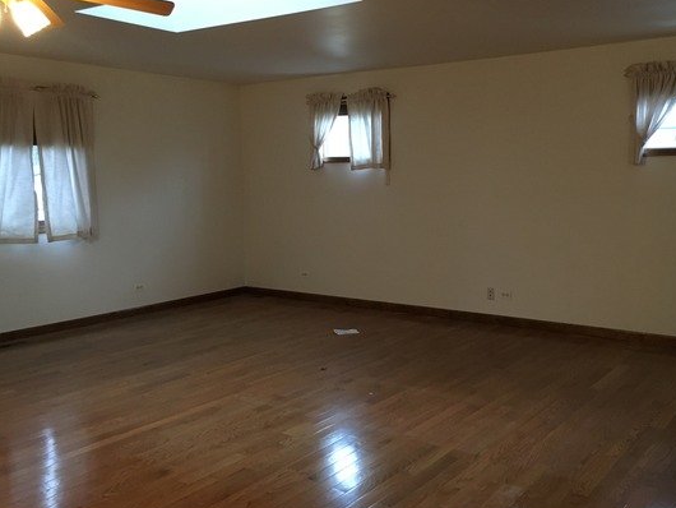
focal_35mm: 35
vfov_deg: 40.6
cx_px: 407
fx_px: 684
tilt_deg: -5.6
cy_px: 216
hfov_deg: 52.2
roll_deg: +0.1
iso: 160
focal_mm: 4.15
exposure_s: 1/30
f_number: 2.2
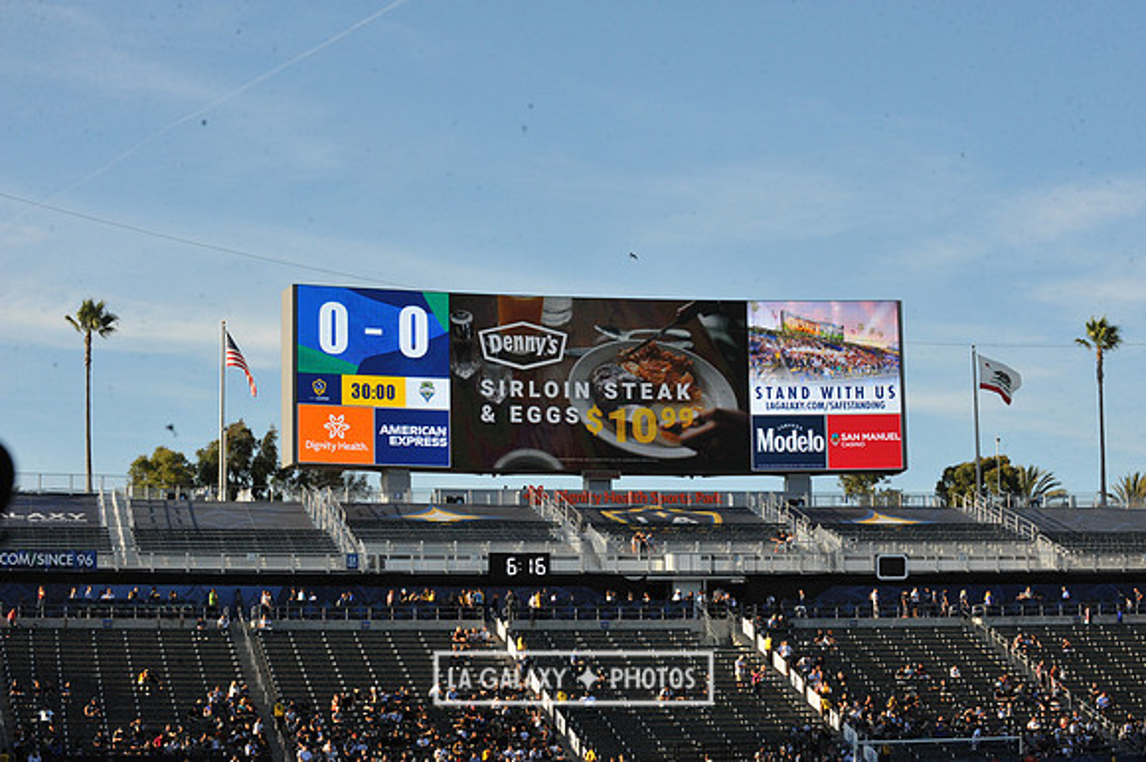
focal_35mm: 80
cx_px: 573
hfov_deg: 25.4
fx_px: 2545
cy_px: 381
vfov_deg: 17.0
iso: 1600
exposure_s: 1/1000
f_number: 16
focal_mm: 80
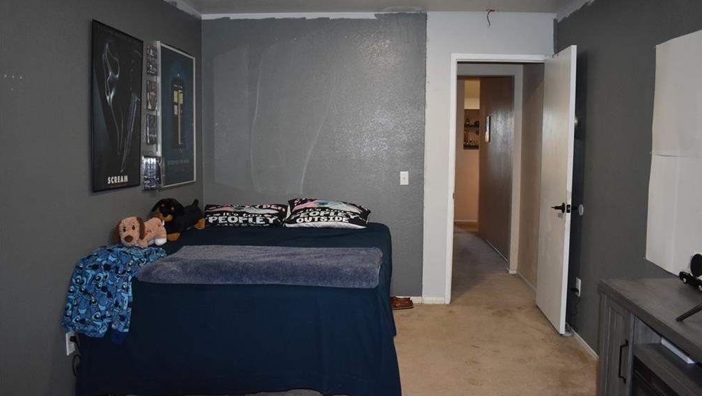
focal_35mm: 29
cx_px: 357
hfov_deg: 66.0
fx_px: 540
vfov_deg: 40.2
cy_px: 178
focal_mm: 18
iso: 1250
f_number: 3.5
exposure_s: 1/125
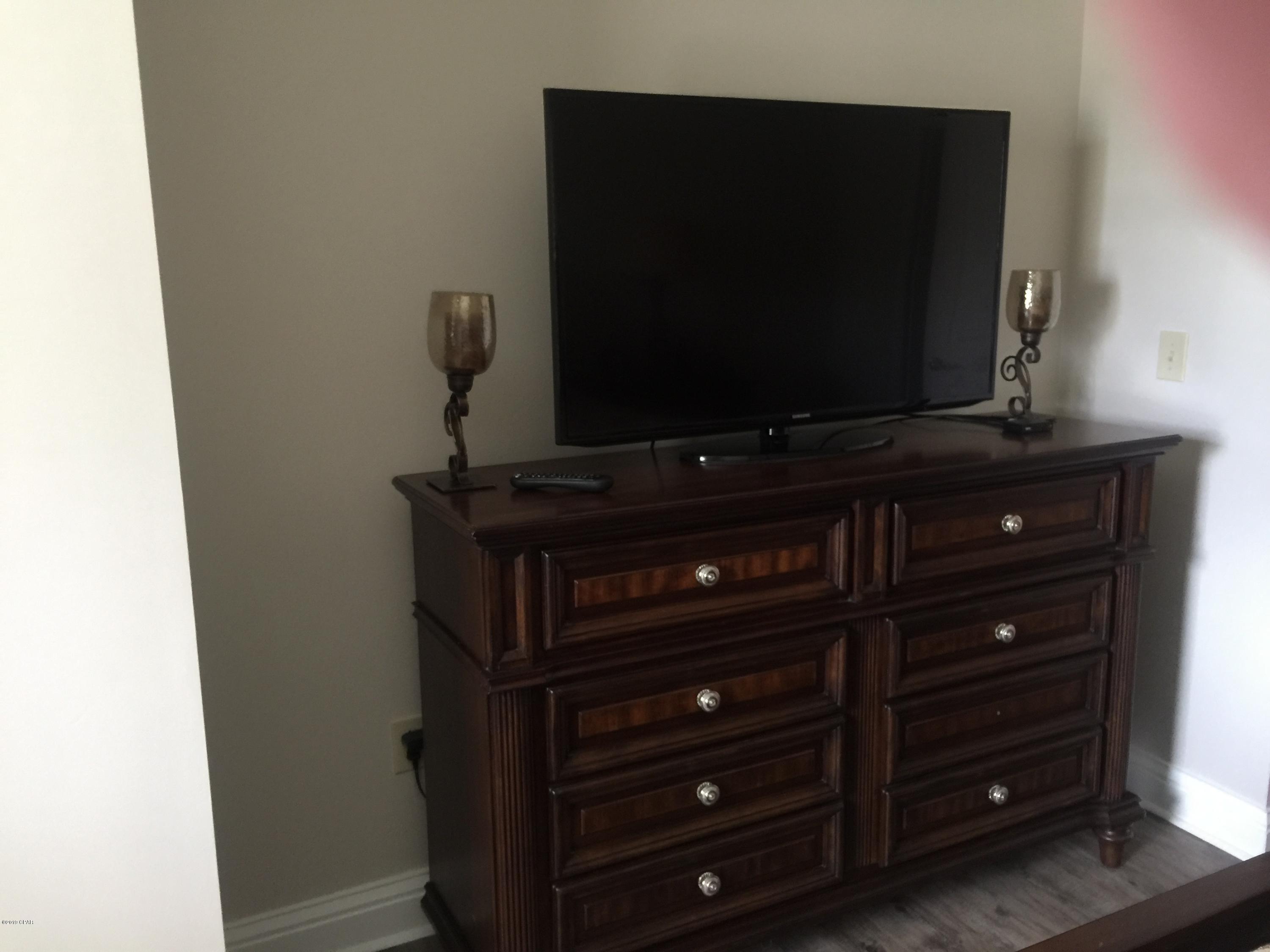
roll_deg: +0.9
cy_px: 476
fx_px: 1064
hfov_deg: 61.7
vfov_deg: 48.2
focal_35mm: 29
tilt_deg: -12.5
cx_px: 635
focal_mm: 4.15
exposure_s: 1/4
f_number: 2.2
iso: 64
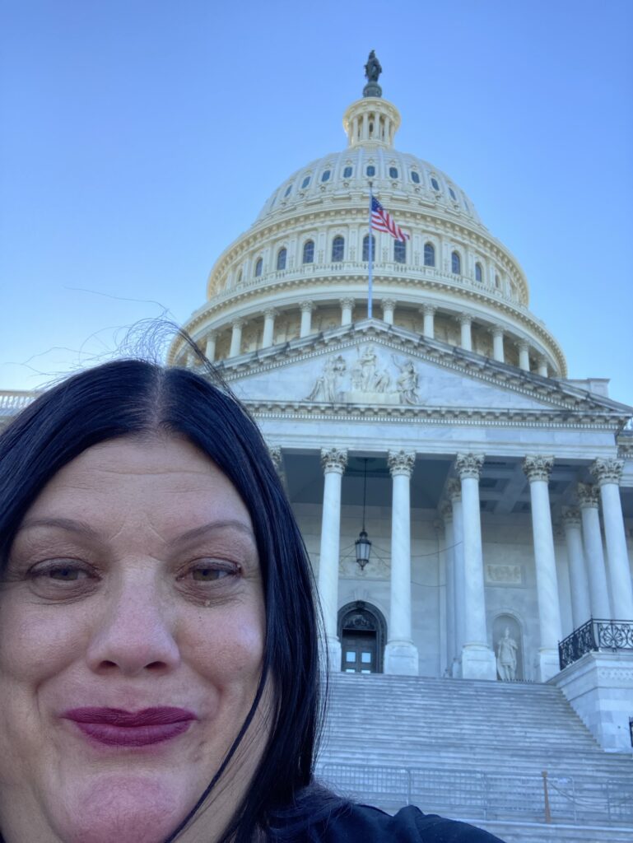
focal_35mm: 32
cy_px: 422
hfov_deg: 44.2
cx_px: 316
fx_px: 780
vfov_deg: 56.8
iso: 20
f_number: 2.2
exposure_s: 1/387
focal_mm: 2.87
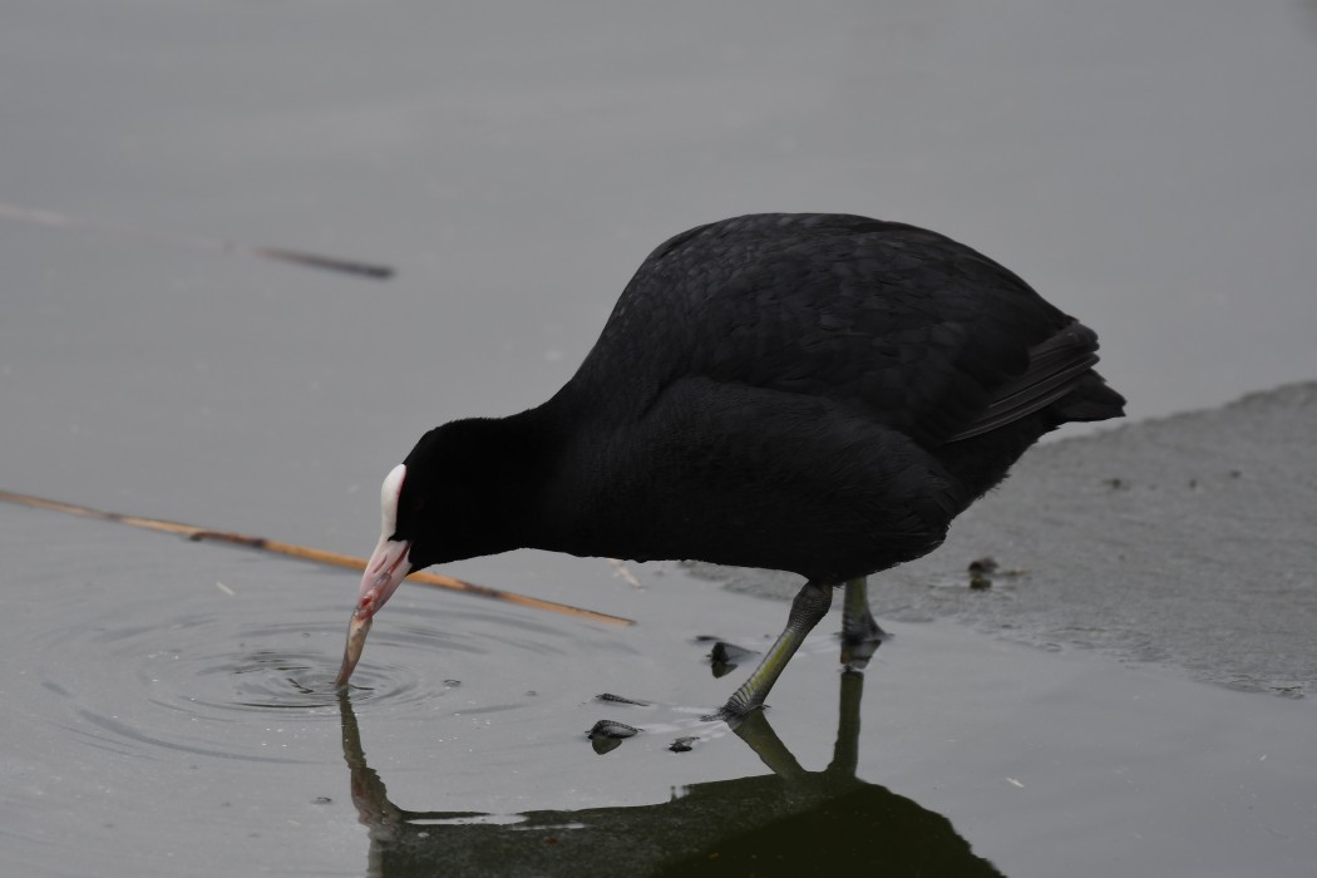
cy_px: 439
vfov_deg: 2.4
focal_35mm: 570
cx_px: 658
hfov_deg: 3.6
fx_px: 20851
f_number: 5.6
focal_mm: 380
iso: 500
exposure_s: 1/800
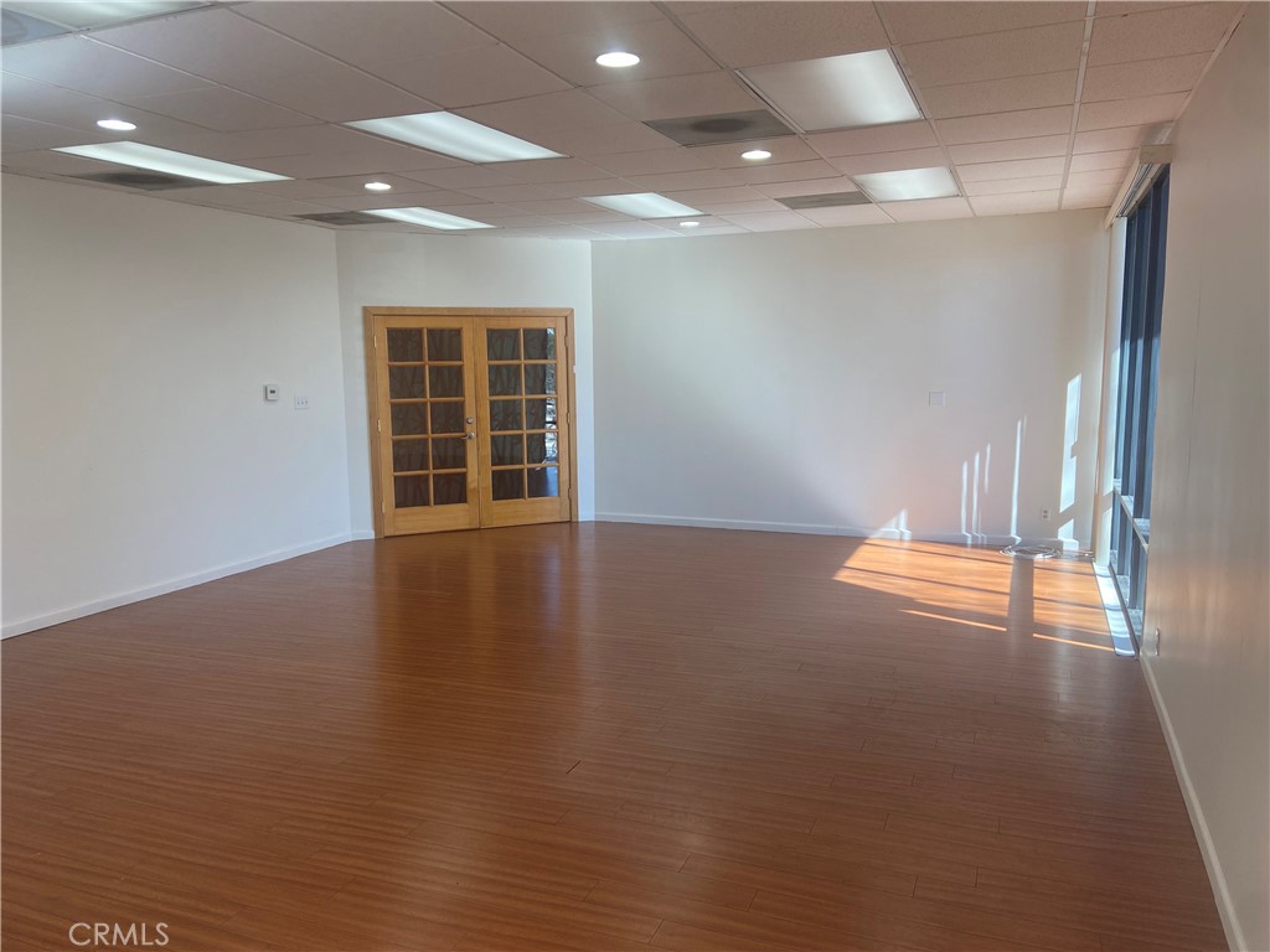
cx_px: 635
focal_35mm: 26
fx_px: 954
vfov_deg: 53.1
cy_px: 476
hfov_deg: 67.3
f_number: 1.8
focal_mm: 4.25
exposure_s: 1/226
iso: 32
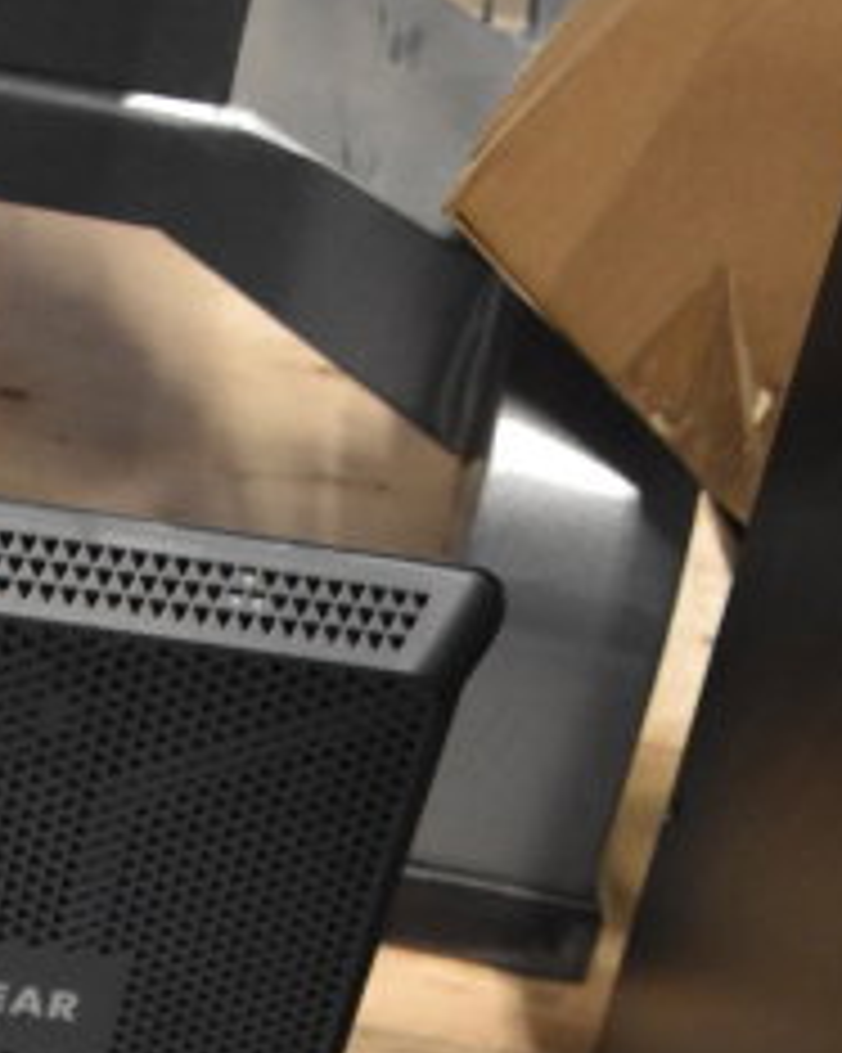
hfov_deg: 12.1
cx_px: 86
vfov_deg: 13.4
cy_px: 1973
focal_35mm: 127
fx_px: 3954
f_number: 3.8
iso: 2200
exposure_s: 1/40
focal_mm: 23
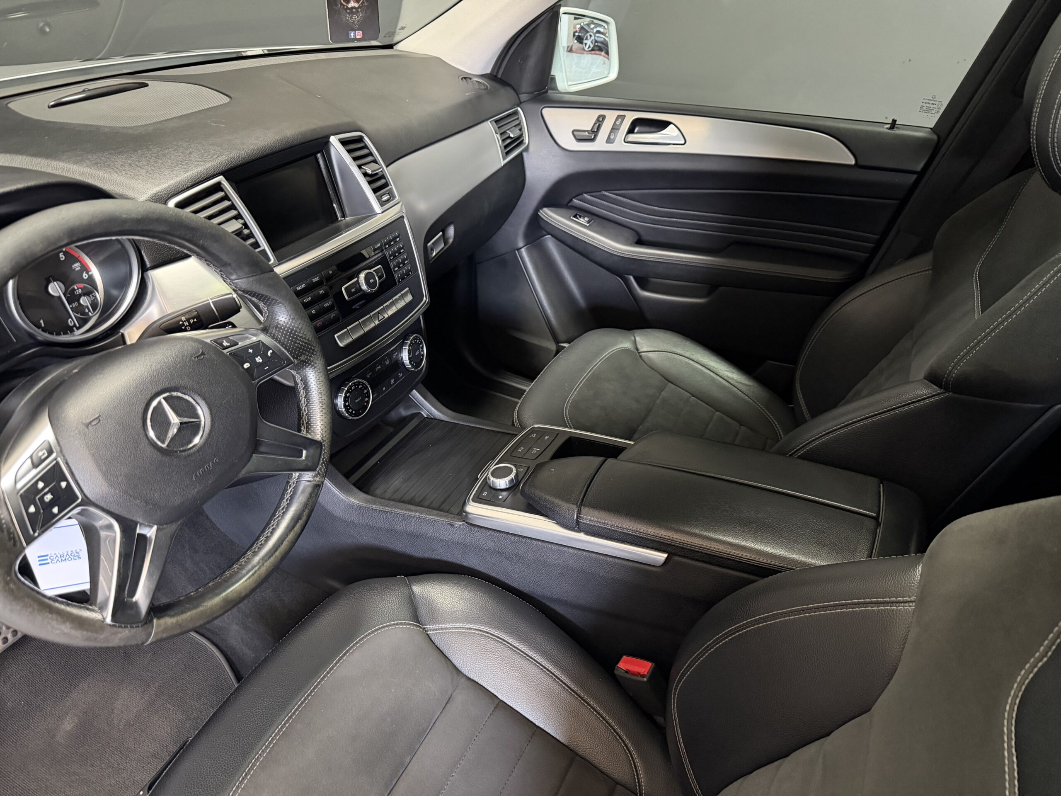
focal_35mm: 24
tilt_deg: -34.0
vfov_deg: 56.8
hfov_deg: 71.6
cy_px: 398
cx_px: 530
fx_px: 736
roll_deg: -3.1
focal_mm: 6.76
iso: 1000
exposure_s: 1/33
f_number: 1.78
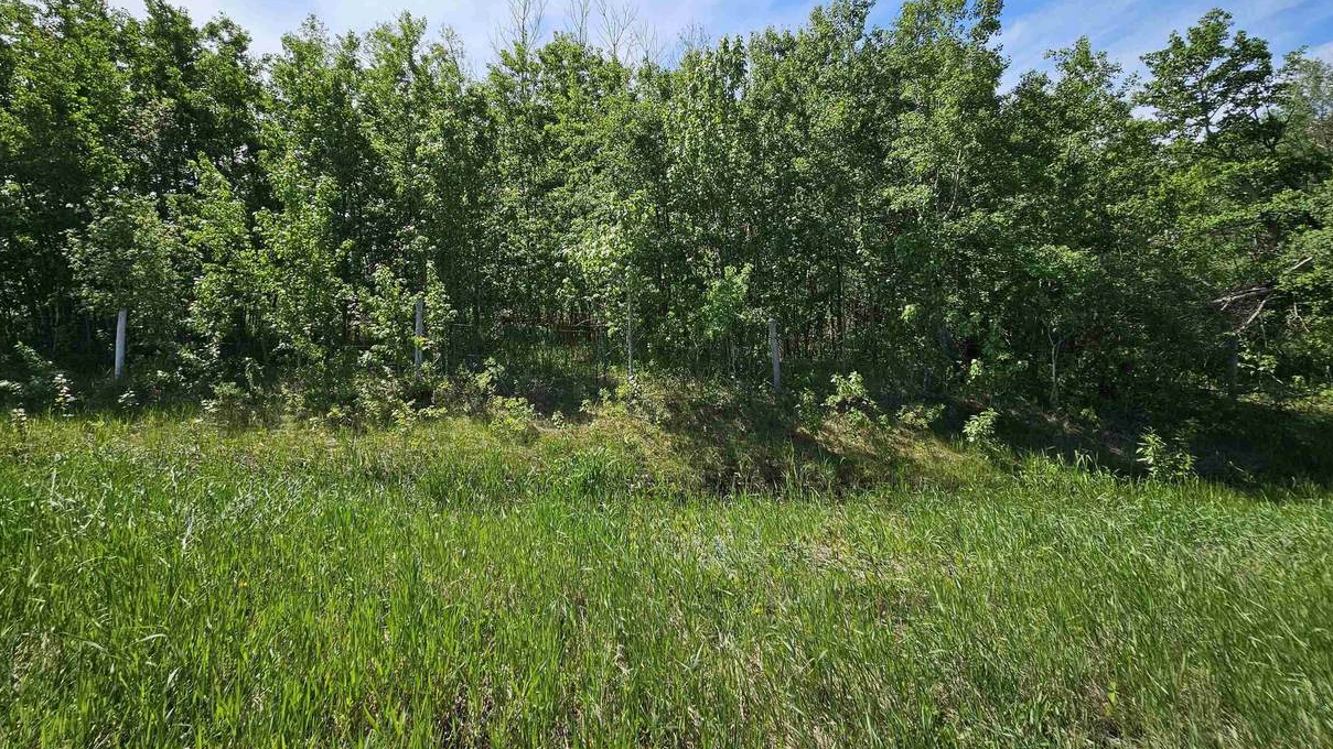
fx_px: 530
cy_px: 253
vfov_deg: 68.7
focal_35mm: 15
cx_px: 659
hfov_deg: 103.0
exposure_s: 1/2371
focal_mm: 2.2
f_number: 2.2
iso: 50
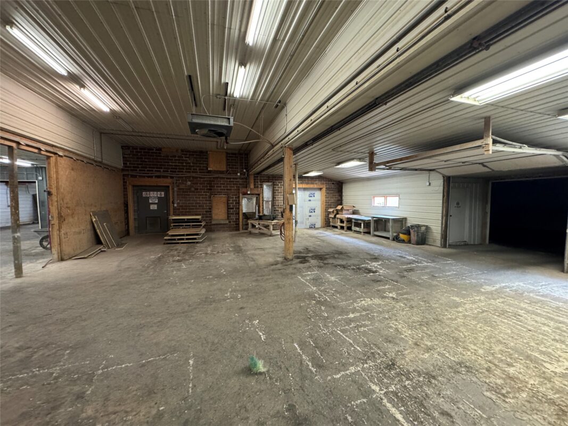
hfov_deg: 102.1
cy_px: 213
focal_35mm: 14
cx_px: 284
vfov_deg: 85.7
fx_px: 230
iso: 400
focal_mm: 2.22
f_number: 2.2
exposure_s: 1/60
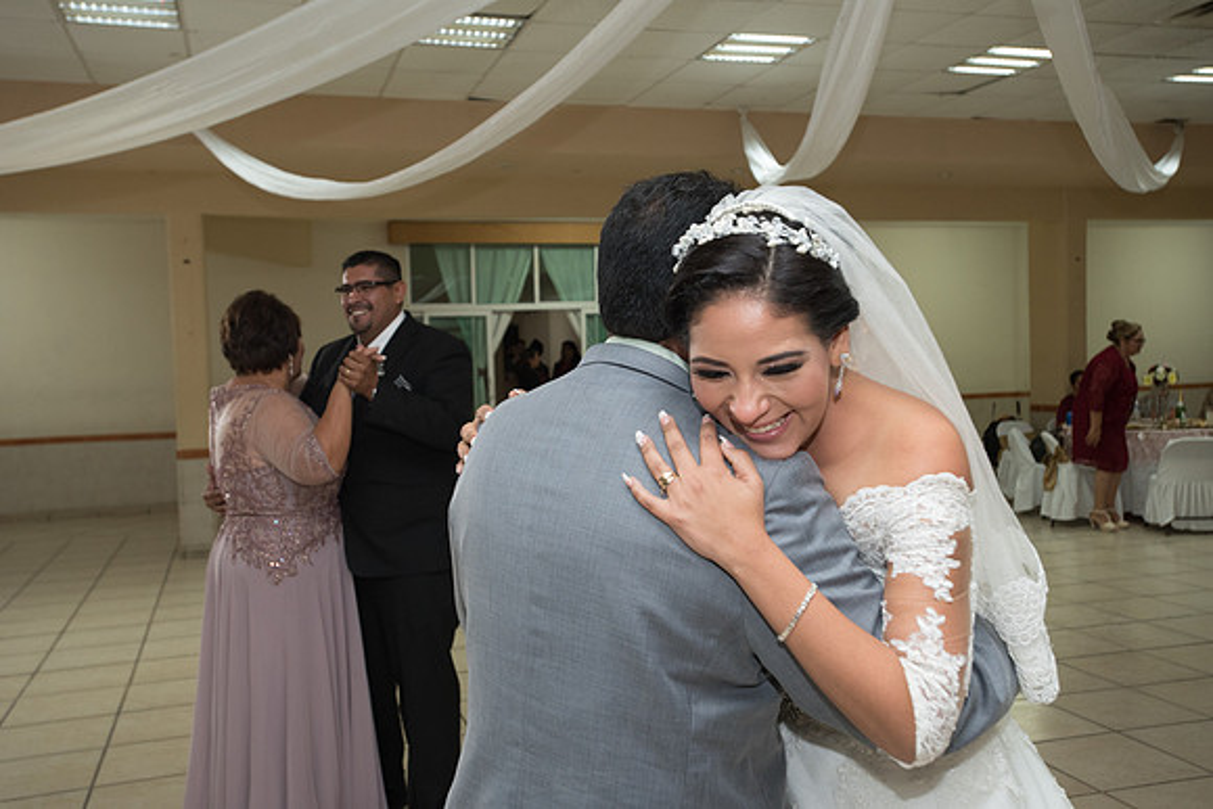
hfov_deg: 54.4
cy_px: 404
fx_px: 1180
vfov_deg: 37.9
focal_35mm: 35
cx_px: 606
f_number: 3.5
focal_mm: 35
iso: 1600
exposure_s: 1/100
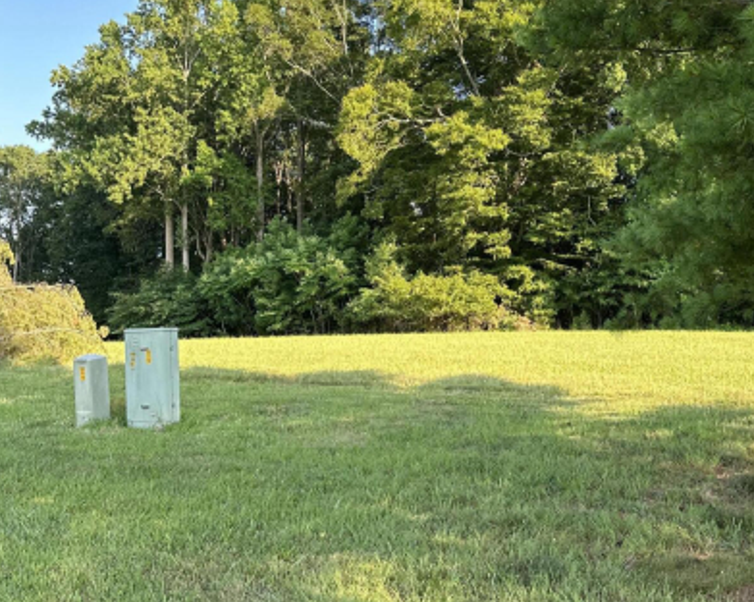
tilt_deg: +6.7
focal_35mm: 40
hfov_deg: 45.6
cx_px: 455
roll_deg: +0.0
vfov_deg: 37.2
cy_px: 267
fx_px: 892
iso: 80
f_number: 1.78
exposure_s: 1/680
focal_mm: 6.86
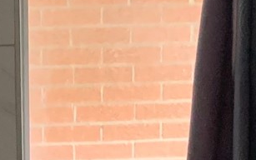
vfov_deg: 6.7
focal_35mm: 184
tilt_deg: -13.2
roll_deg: +0.4
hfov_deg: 11.3
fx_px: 1284
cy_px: 401
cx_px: 8
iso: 400
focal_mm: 4.25
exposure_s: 1/59
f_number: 1.8
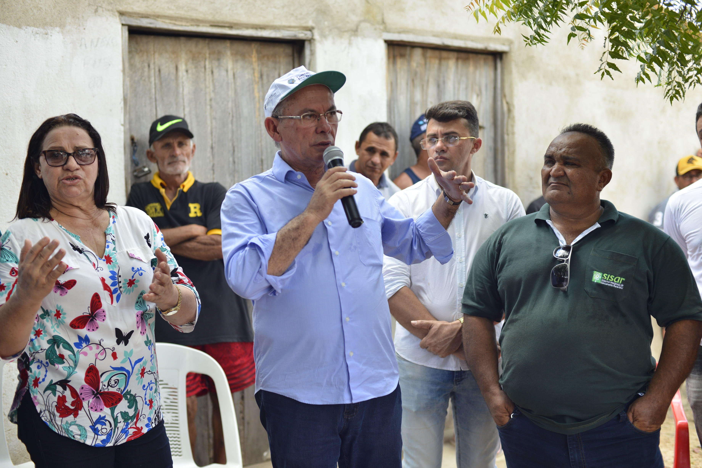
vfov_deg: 27.0
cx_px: 351
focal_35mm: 50
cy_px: 234
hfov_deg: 39.6
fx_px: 975
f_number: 2.8
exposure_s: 1/1000
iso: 320
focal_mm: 50
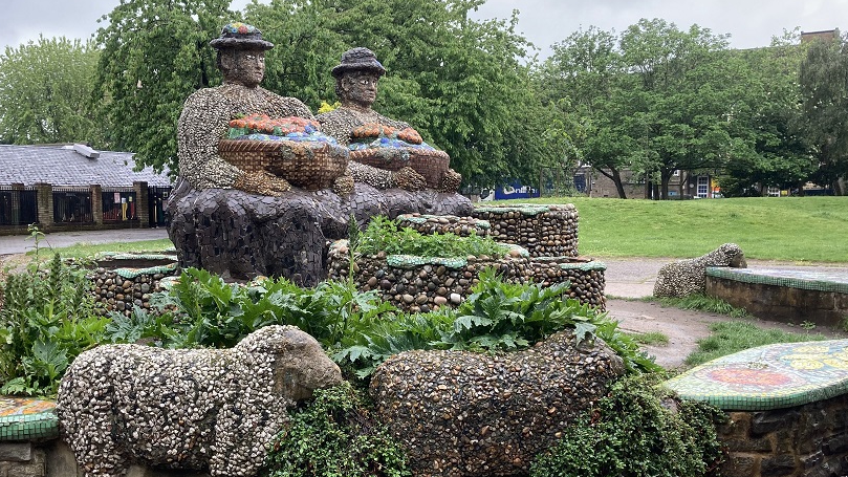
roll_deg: -0.5
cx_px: 385
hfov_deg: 52.7
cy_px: 281
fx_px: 854
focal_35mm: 38
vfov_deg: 31.1
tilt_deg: -5.0
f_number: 1.8
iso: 20
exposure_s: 1/163
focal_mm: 3.99
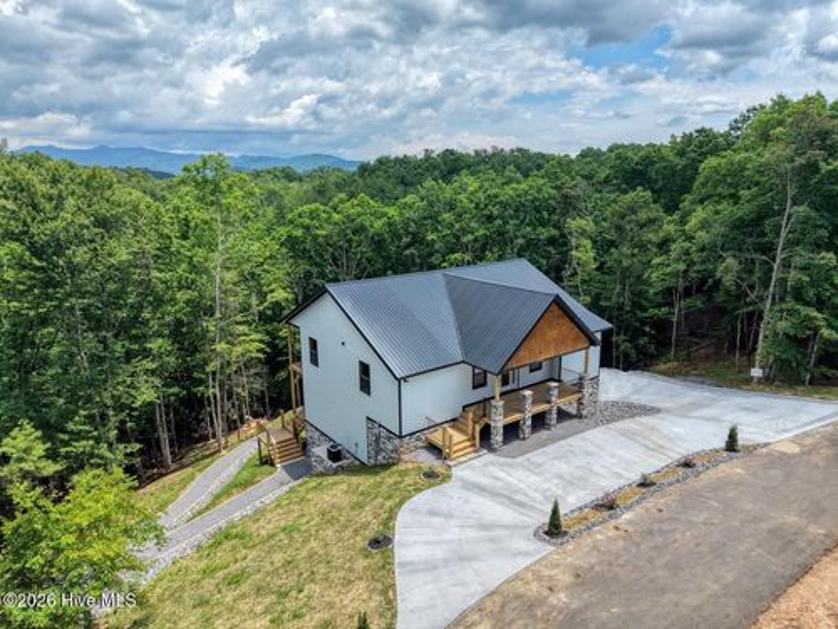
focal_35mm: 24
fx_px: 581
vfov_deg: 56.8
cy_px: 314
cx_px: 419
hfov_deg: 71.6
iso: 200
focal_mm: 8.67
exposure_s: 1/8000
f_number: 1.8
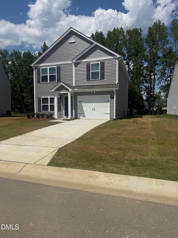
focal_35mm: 24
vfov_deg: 71.6
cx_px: 89
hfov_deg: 56.8
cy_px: 119
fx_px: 165
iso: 80
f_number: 1.78
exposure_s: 1/11905
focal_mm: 6.76
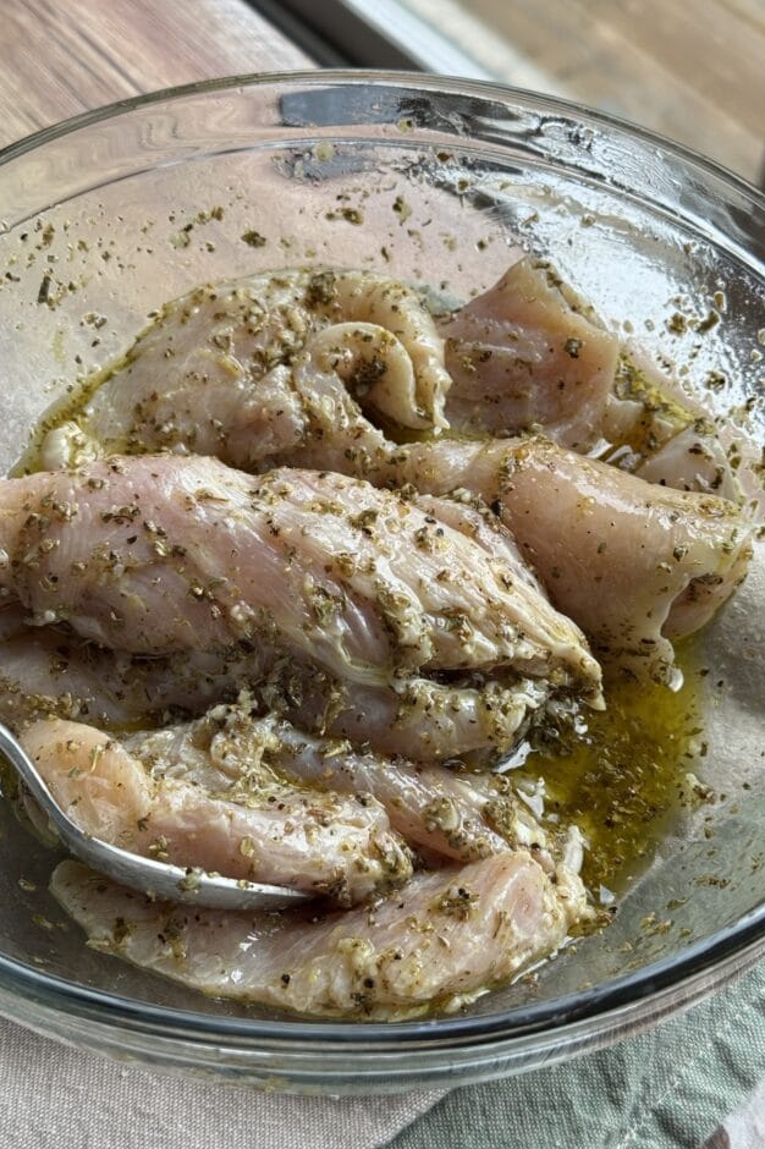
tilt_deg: -54.4
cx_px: 352
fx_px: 1627
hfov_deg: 26.5
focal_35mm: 51
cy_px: 577
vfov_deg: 38.9
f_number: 1.78
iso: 50
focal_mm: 6.76
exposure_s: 1/121
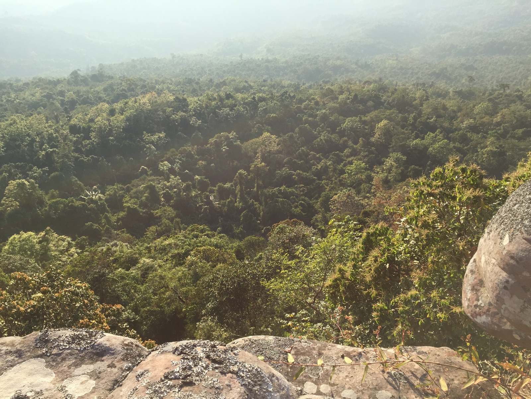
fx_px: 445
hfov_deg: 61.7
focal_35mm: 29
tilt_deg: -35.1
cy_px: 200
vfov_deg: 48.2
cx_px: 266
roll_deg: +0.6
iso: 32
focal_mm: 4.15
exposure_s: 1/791
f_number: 2.2
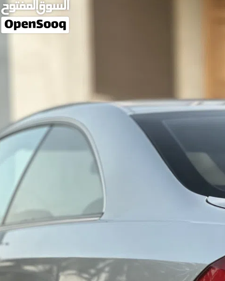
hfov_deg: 9.0
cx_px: 230
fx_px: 1423
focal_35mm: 171
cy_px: 308
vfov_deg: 11.1
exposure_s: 1/121
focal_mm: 9
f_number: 2.8
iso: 250
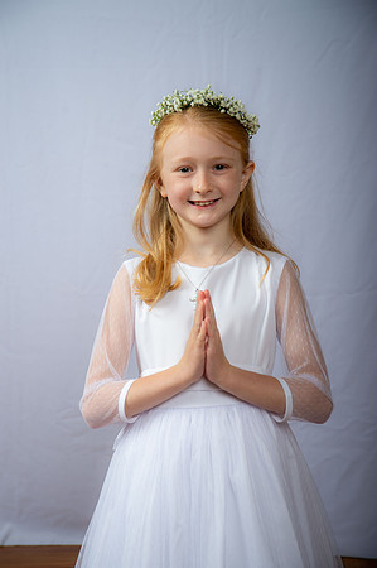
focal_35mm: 72
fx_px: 1134
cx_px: 188
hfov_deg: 18.9
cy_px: 284
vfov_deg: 28.1
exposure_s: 1/200
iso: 250
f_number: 6.3
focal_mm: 72
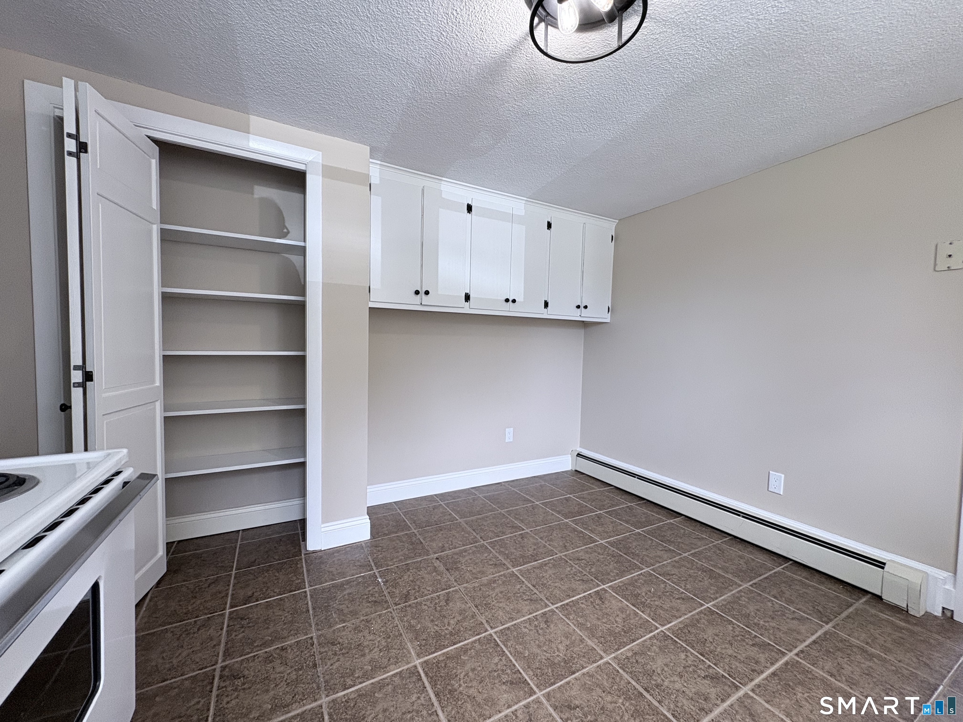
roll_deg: -0.7
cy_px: 361
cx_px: 482
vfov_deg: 85.7
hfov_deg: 102.1
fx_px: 389
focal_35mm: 14
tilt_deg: -2.4
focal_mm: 2.22
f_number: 2.2
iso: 125
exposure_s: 1/120
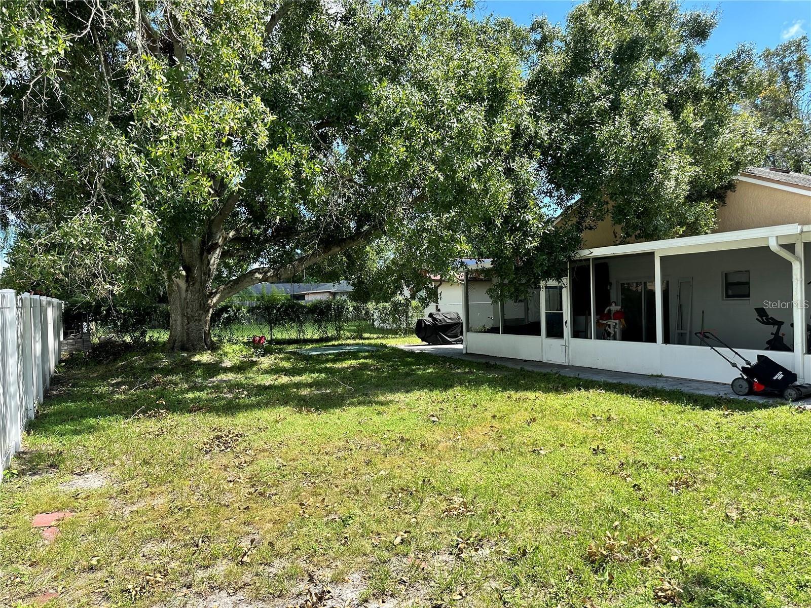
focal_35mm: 24
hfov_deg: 71.6
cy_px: 304
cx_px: 406
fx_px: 562
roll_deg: +1.5
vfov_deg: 56.8
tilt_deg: -0.5
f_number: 1.78
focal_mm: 6.86
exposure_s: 1/1473
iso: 80
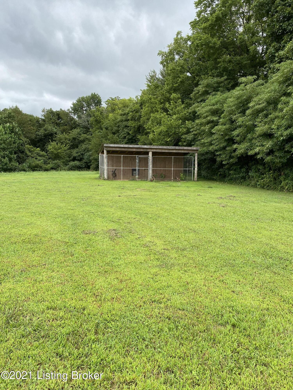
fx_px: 293
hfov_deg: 53.1
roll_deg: -0.2
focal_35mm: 26
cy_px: 195
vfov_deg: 67.3
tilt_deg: -7.5
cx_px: 146
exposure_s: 1/733
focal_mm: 4.25
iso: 32
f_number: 1.8
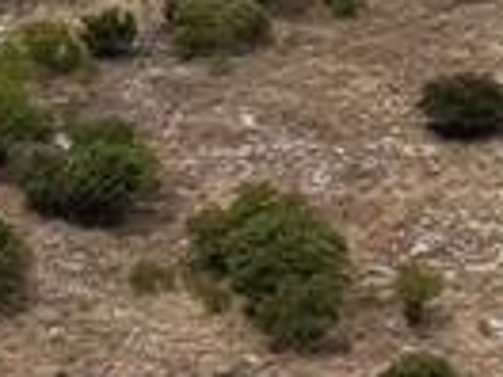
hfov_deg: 10.6
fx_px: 2703
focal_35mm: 186
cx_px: 69
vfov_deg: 7.7
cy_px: -312
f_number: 1.8
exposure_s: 1/6400
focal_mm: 8.67
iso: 200
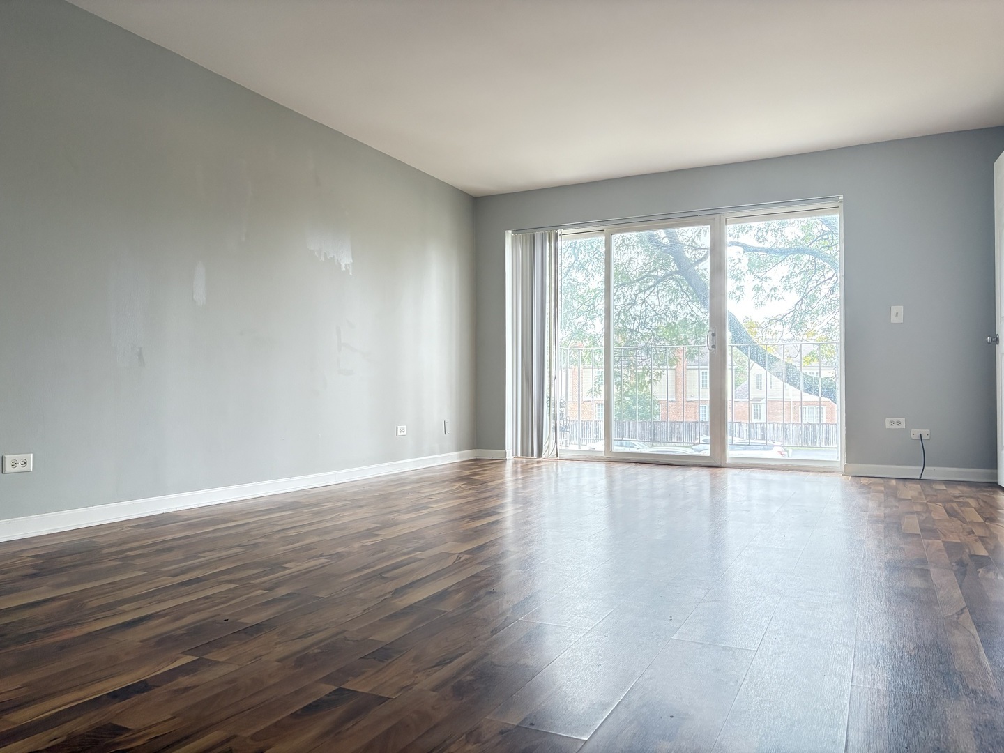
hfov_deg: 67.3
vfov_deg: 53.1
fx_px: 754
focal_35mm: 26
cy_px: 376
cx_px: 502
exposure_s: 1/60
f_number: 1.6
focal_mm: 5.96
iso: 400
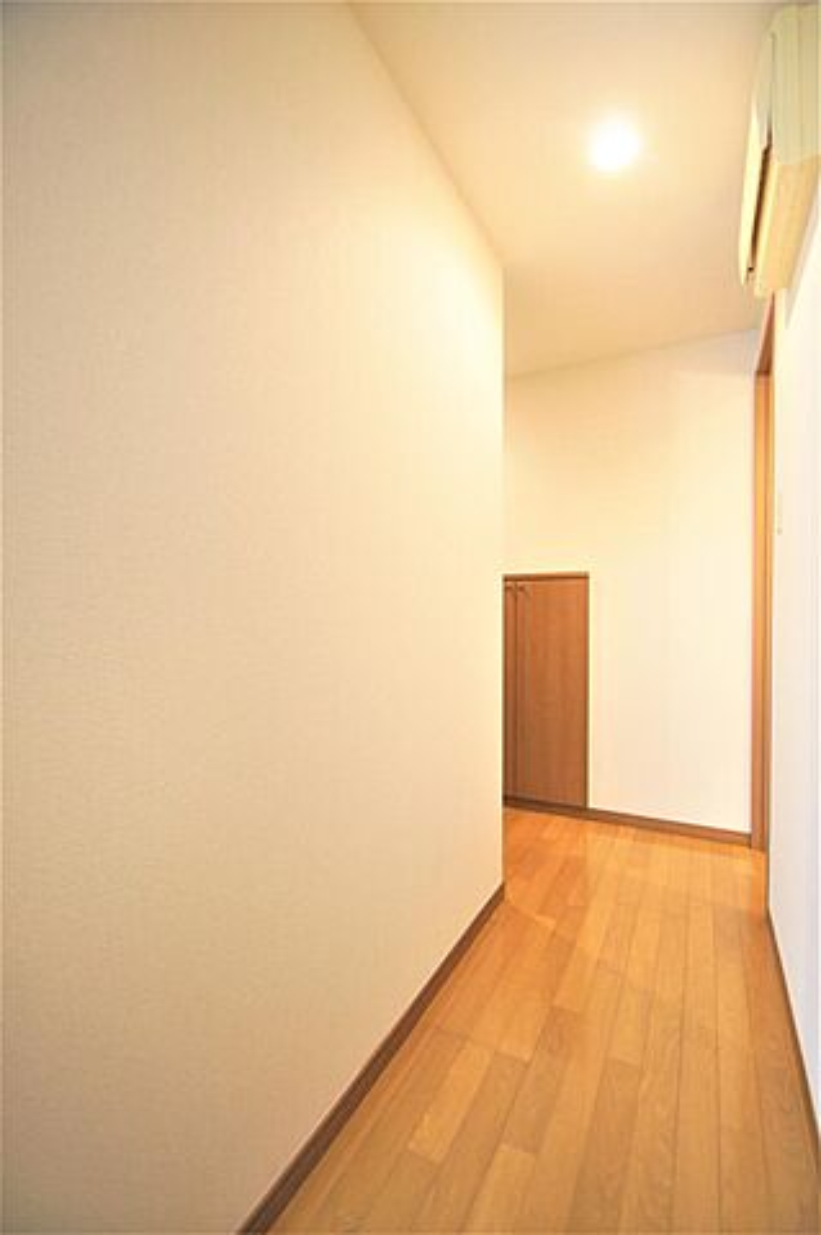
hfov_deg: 77.2
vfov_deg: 100.4
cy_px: 618
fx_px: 514
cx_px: 410
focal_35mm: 15
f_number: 3.5
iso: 250
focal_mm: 10
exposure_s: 1/30
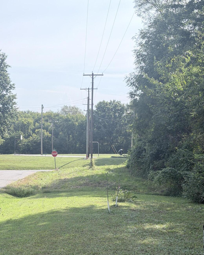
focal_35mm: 72
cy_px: 174
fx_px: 543
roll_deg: -2.1
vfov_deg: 26.2
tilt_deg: -3.7
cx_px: 122
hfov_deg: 21.2
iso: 100
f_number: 1.78
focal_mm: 6.76
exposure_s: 1/4329
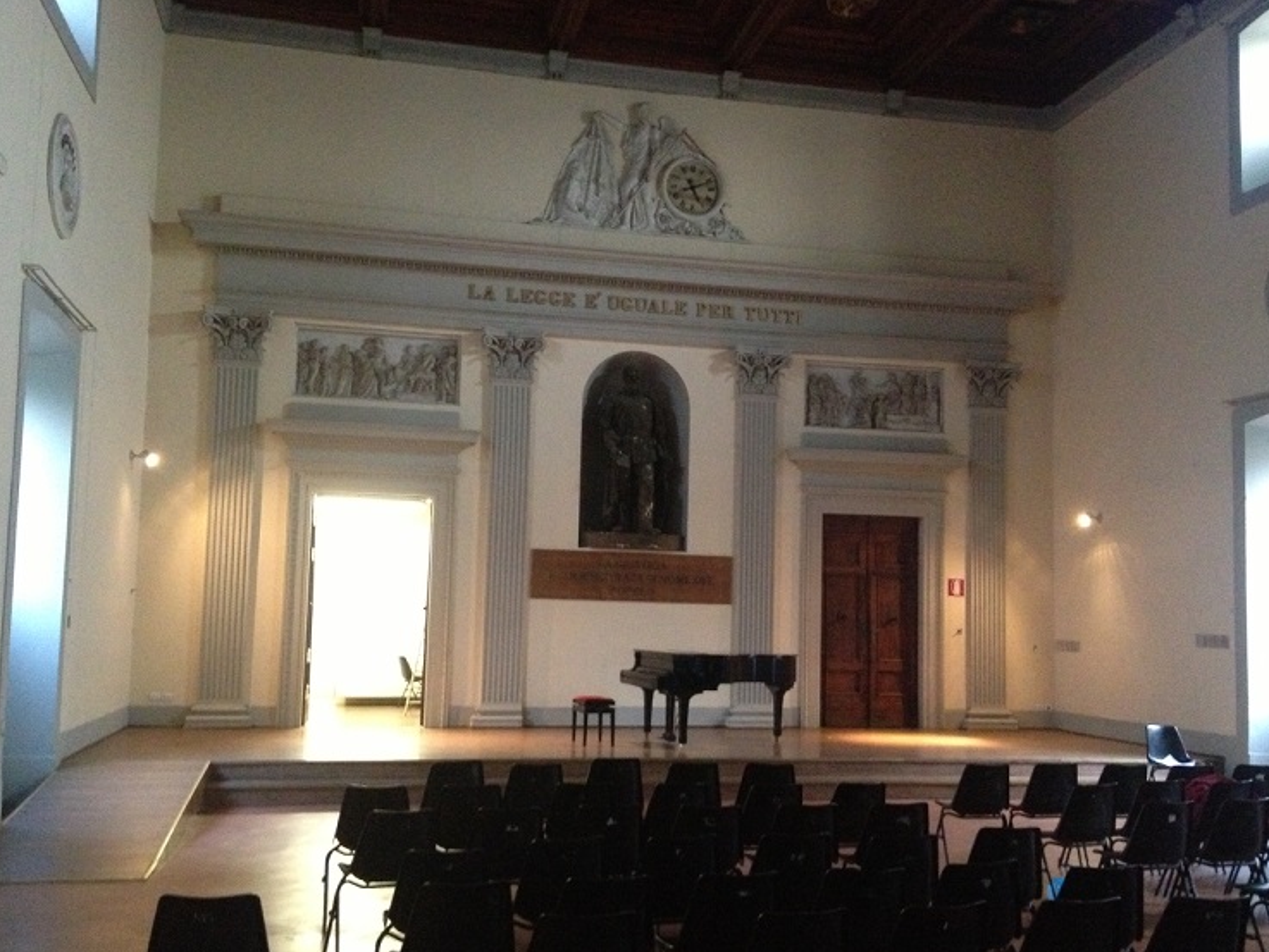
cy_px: 510
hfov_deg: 49.0
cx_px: 647
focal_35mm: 38
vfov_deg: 37.7
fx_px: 1393
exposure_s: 1/15
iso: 800
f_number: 2.4
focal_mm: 4.28
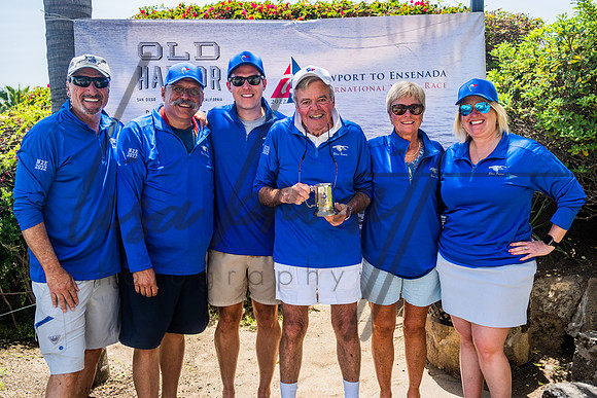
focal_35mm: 39
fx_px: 645
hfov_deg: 49.7
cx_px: 298
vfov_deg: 34.3
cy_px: 187
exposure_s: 1/160
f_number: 4.8
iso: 125
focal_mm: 35
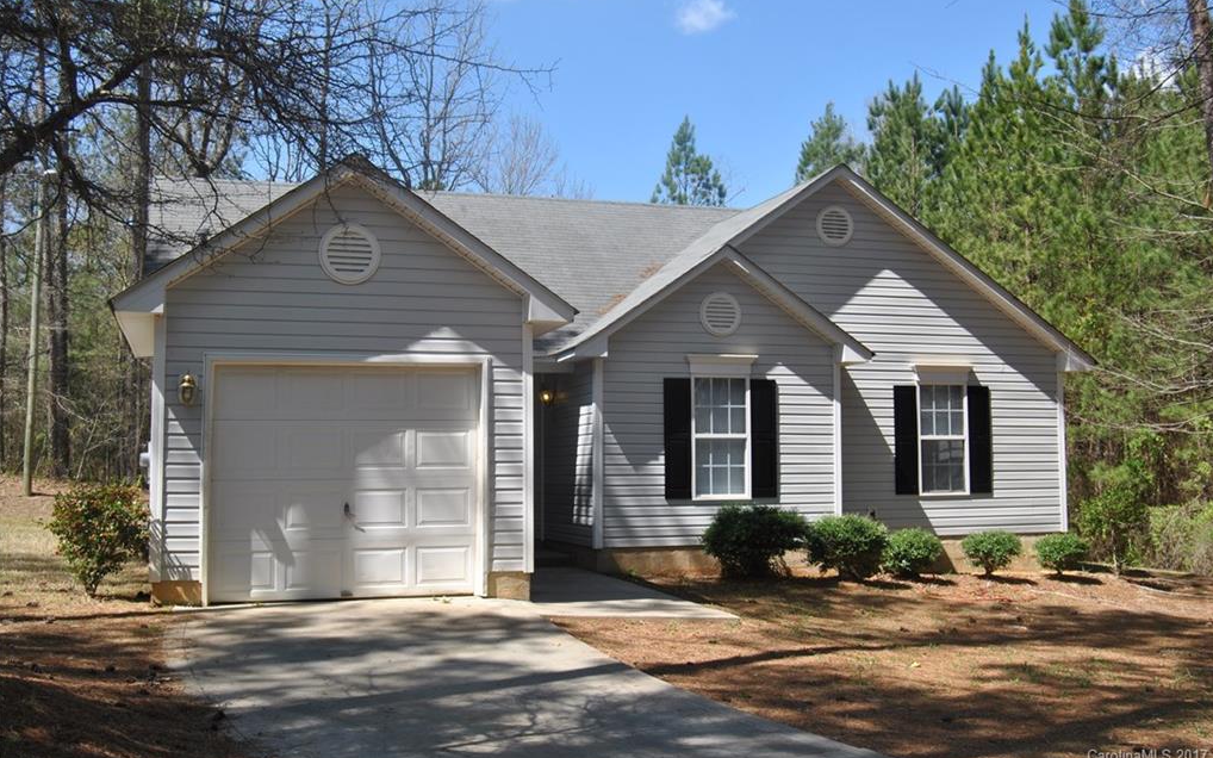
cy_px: 359
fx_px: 1322
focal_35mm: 40
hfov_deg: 49.3
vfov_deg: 32.0
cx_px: 606
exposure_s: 1/250
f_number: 8
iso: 100
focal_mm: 26
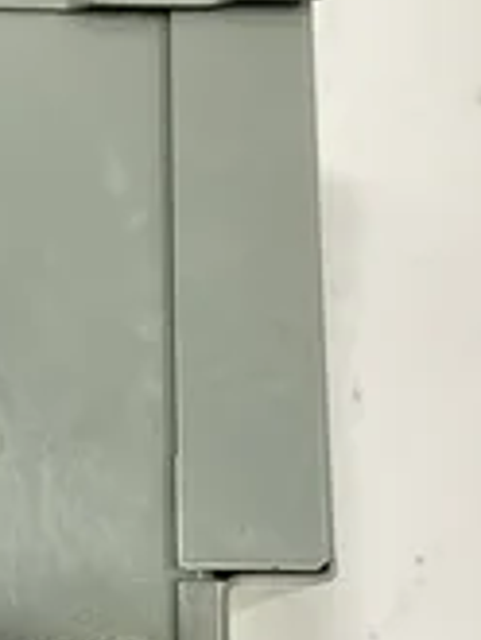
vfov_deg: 30.6
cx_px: 31
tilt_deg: -76.5
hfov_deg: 22.6
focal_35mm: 63
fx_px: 1166
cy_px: 403
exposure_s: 1/60
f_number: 1.6
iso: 200
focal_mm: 4.2
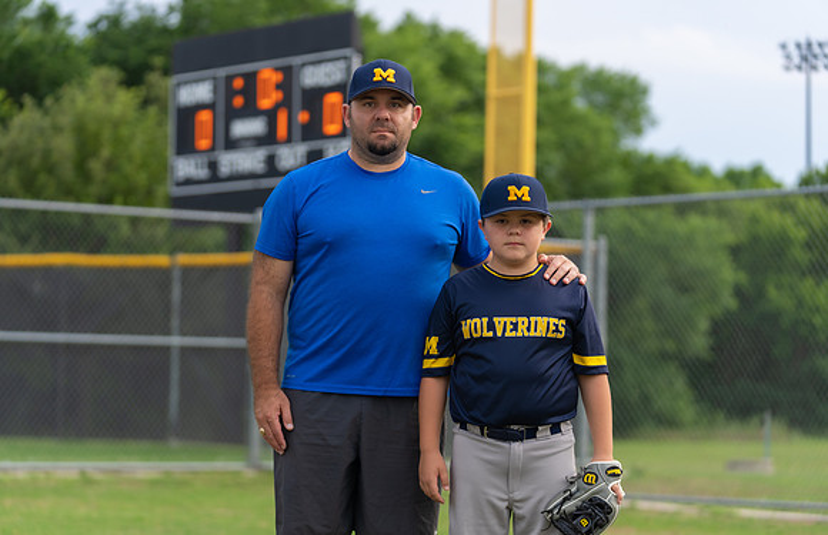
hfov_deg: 19.0
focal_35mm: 109
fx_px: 2476
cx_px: 387
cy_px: 294
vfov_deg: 12.3
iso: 200
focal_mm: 101
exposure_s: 1/320
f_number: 2.8
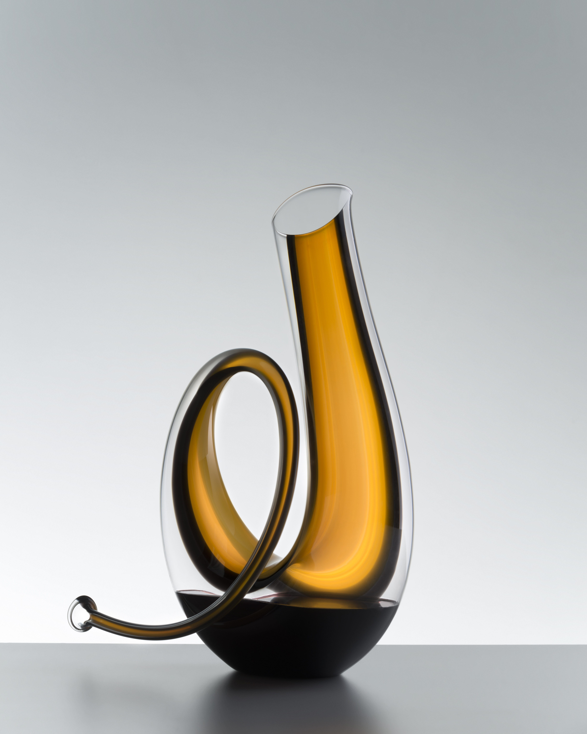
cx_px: 294
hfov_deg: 11.8
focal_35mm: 131
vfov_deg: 14.7
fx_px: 2845
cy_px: 334
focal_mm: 116
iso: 50
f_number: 11
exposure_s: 1/60
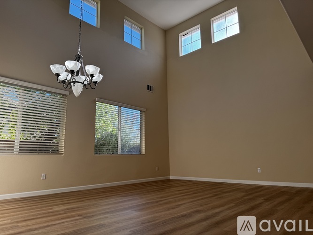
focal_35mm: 24
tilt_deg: +10.4
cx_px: 156
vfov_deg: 56.8
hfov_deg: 71.6
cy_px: 118
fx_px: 217
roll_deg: +0.8
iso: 80
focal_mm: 6.76
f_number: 1.78
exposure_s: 1/349
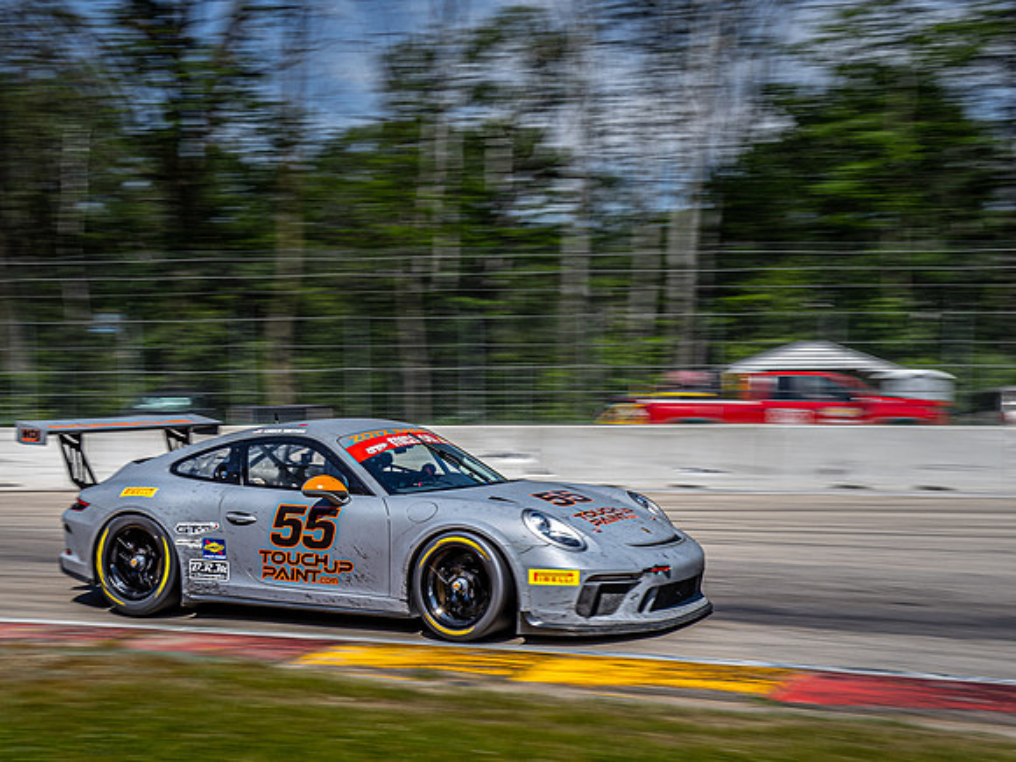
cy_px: 431
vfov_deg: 26.8
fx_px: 1595
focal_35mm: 54
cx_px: 441
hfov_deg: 35.3
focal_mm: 24
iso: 64
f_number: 11
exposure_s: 1/125
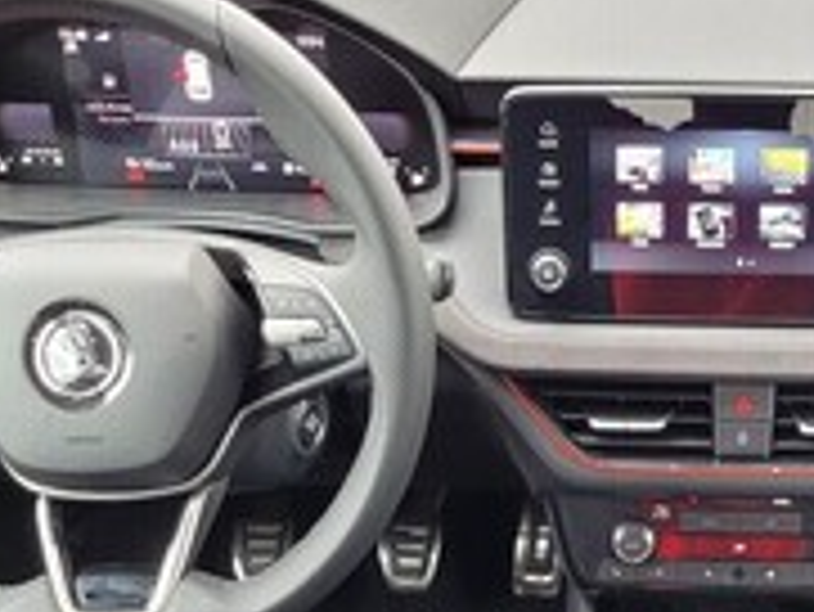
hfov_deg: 24.1
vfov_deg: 17.7
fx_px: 1859
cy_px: 749
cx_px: 720
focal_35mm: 79
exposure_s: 1/50
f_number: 1.8
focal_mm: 5.4
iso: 160
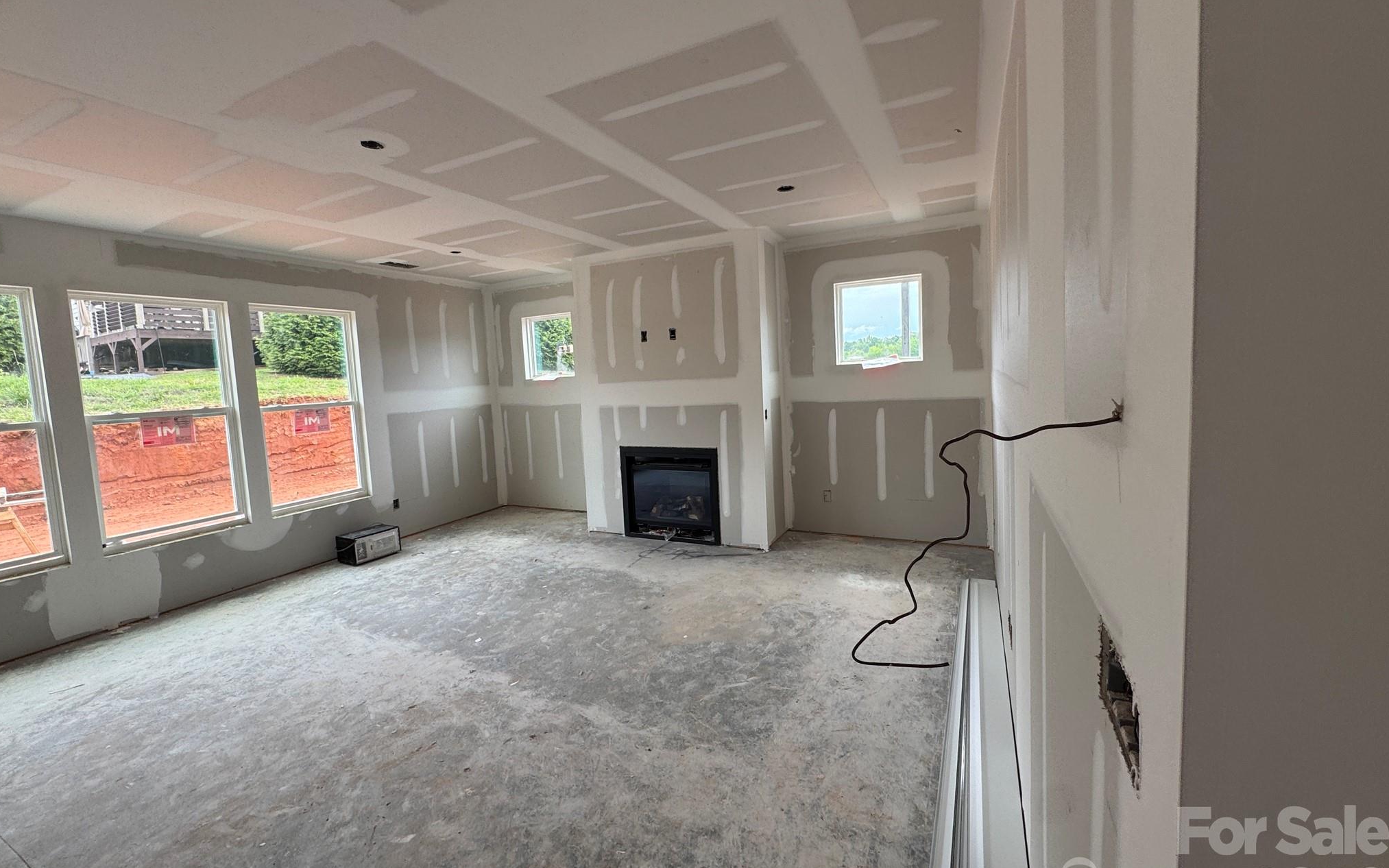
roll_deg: +2.8
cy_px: 415
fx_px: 568
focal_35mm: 15
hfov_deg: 101.5
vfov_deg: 74.7
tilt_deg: -4.9
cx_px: 694
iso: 40
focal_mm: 2.22
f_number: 2.2
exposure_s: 1/119
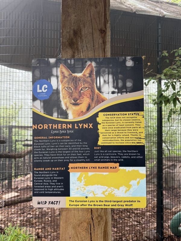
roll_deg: -1.7
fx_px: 167
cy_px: 120
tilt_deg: +3.4
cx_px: 90
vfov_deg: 71.6
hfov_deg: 56.8
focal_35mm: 24
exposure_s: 1/121
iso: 100
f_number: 1.78
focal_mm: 6.76
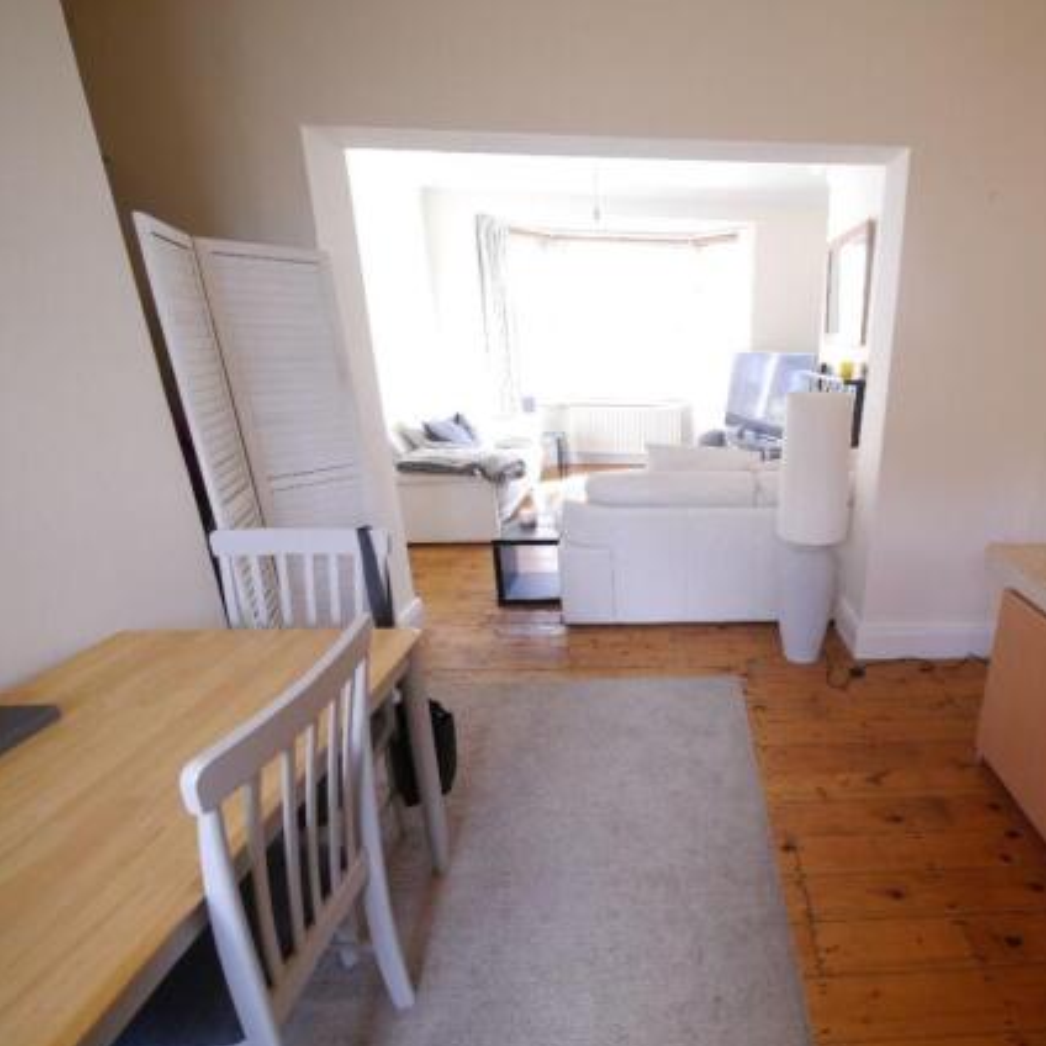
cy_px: 537
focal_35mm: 17
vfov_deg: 84.0
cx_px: 715
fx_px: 581
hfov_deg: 80.5
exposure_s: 1/40
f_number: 4
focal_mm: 7
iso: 800
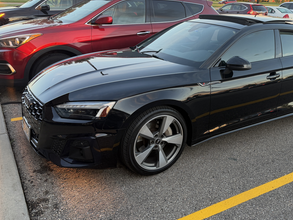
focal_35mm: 36
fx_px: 305
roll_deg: -1.3
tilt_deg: -17.8
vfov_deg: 39.6
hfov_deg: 50.3
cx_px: 200
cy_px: 96
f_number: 1.78
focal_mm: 6.76
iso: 100
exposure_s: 1/189
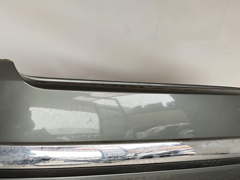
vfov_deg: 27.5
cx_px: 79
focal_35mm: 52
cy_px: 141
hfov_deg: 36.4
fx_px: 361
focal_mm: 3
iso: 64
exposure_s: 1/50
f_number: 1.8
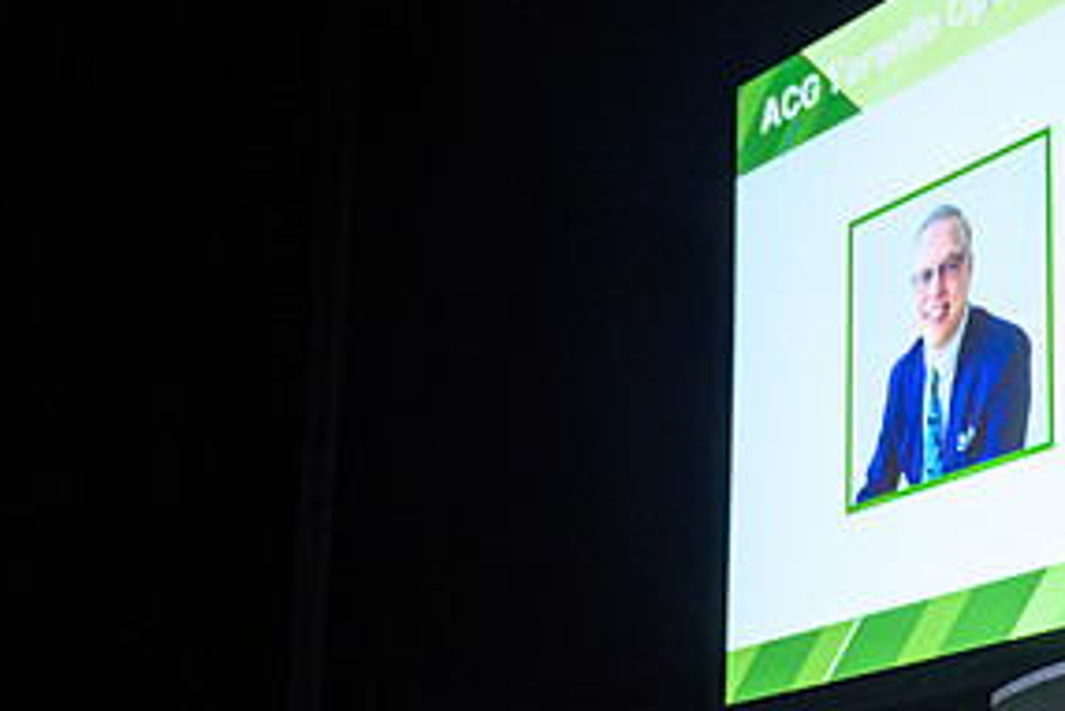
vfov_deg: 18.8
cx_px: 964
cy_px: 657
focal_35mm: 71
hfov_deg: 27.4
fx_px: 2101
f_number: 2.8
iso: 1250
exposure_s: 1/100
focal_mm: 35
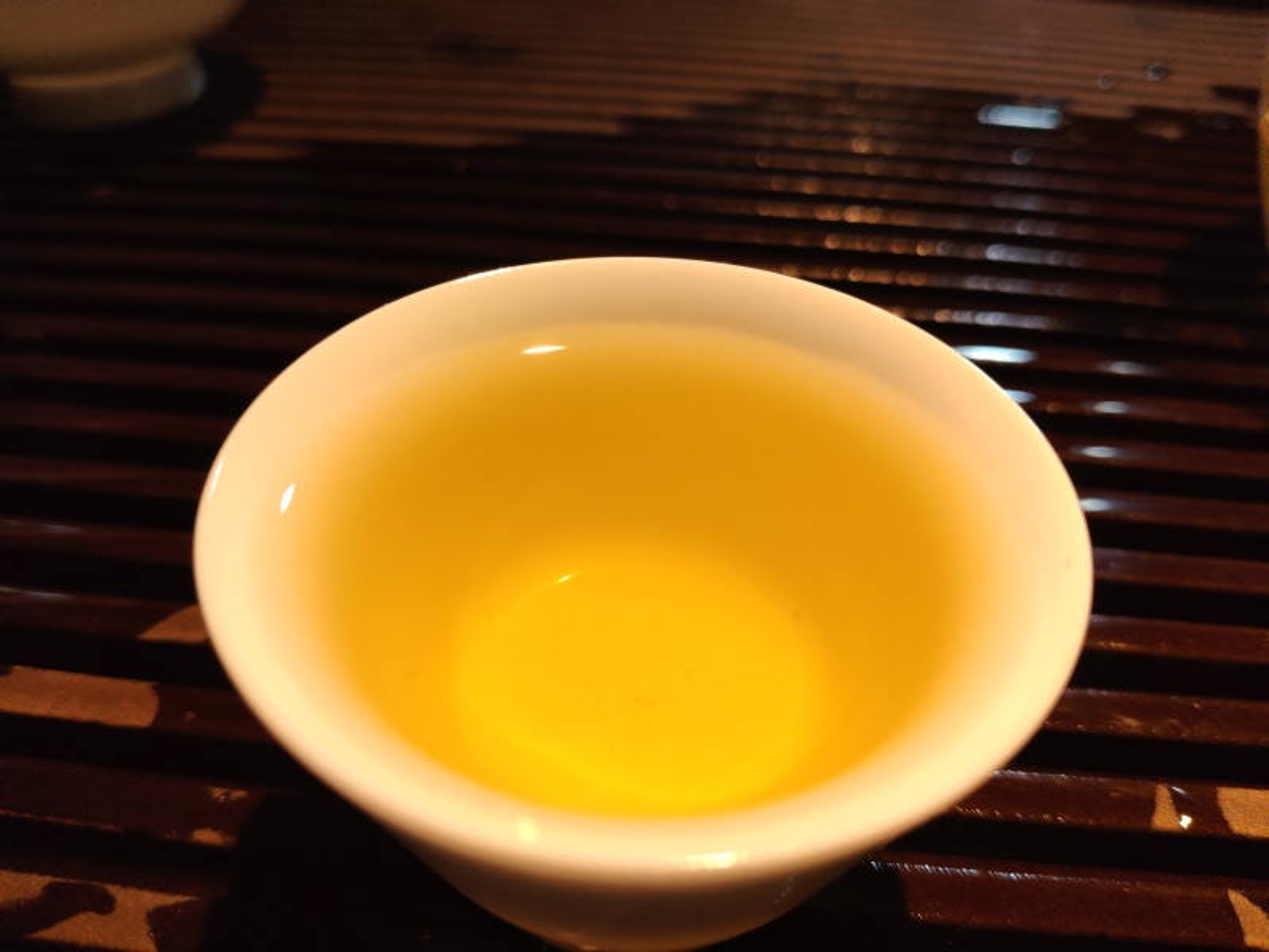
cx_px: 634
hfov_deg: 67.3
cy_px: 476
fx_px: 953
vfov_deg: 53.1
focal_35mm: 26
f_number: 1.88
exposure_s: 1/200
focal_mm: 4.84
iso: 1598
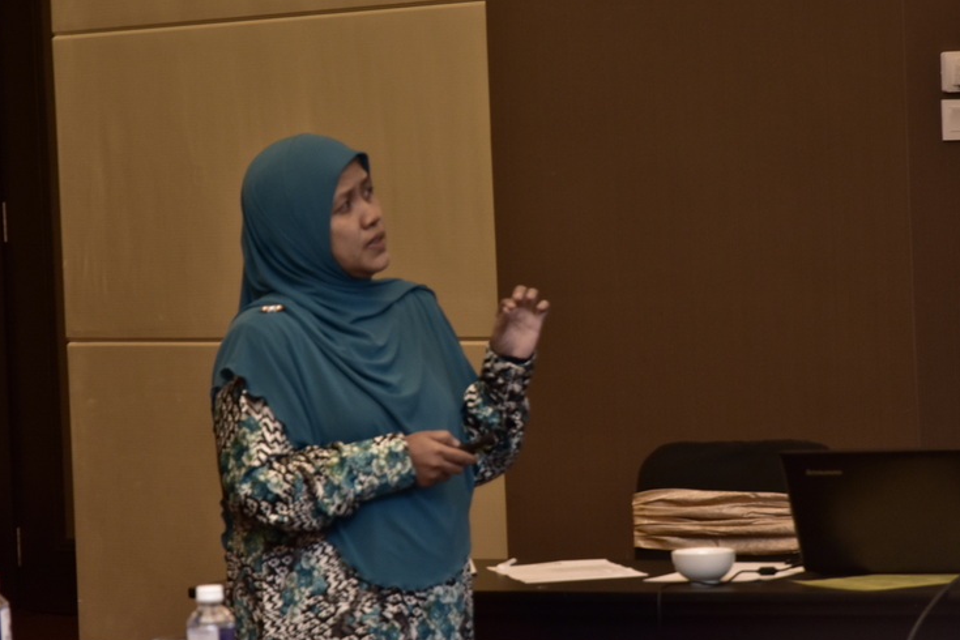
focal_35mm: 172
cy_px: 306
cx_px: 468
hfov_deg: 12.0
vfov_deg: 8.0
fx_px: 4574
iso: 1000
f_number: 7.1
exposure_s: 1/50
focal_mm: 105
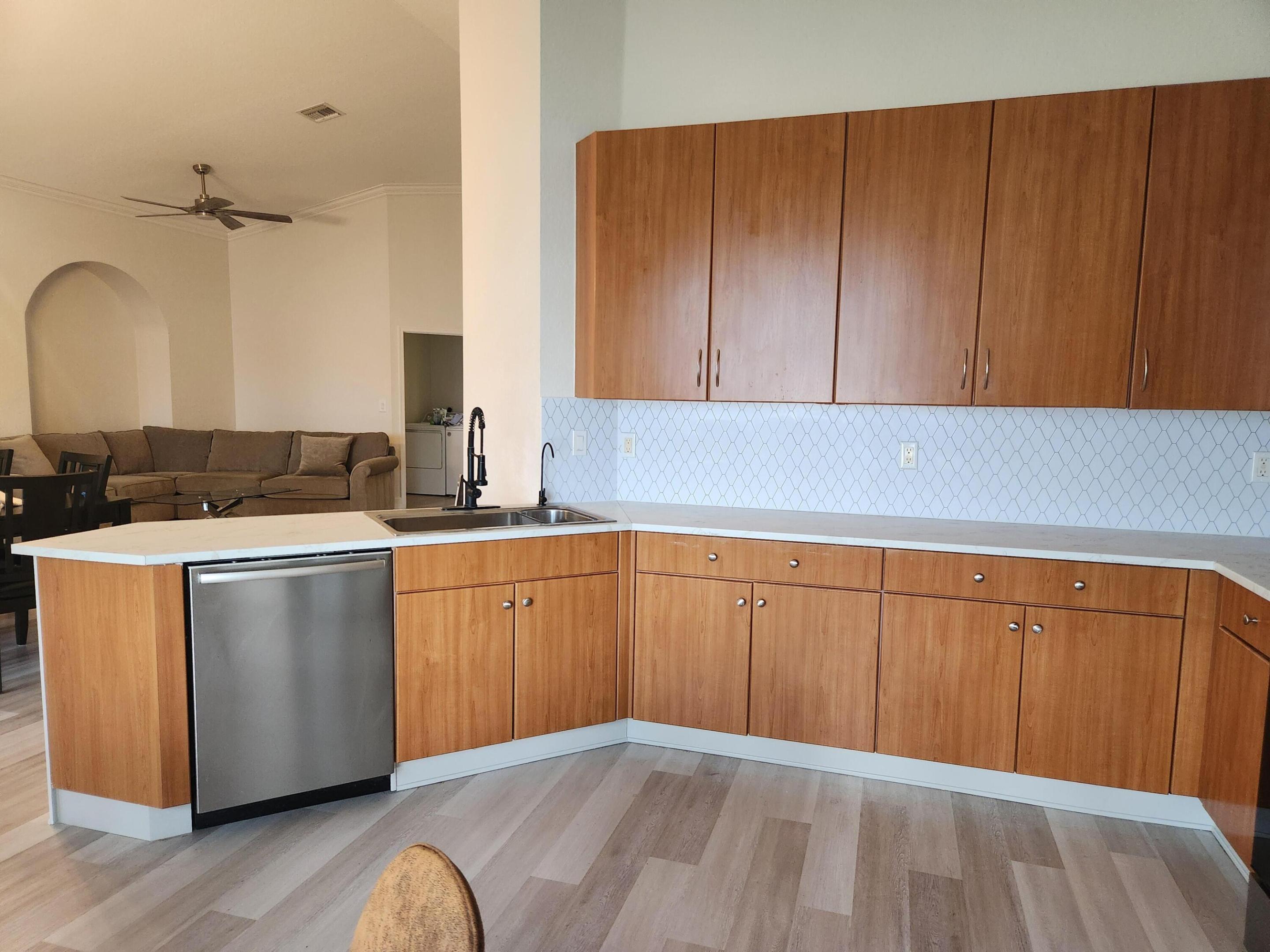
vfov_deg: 58.9
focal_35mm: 23
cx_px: 635
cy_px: 476
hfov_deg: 73.9
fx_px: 844
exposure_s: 1/120
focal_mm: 5.4
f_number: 1.8
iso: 500
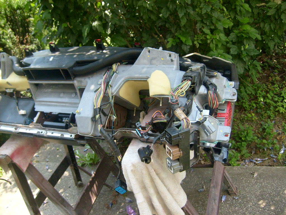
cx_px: 143
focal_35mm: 35
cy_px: 108
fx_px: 289
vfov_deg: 40.7
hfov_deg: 52.6
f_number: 2.8
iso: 80
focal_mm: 5.8
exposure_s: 1/180
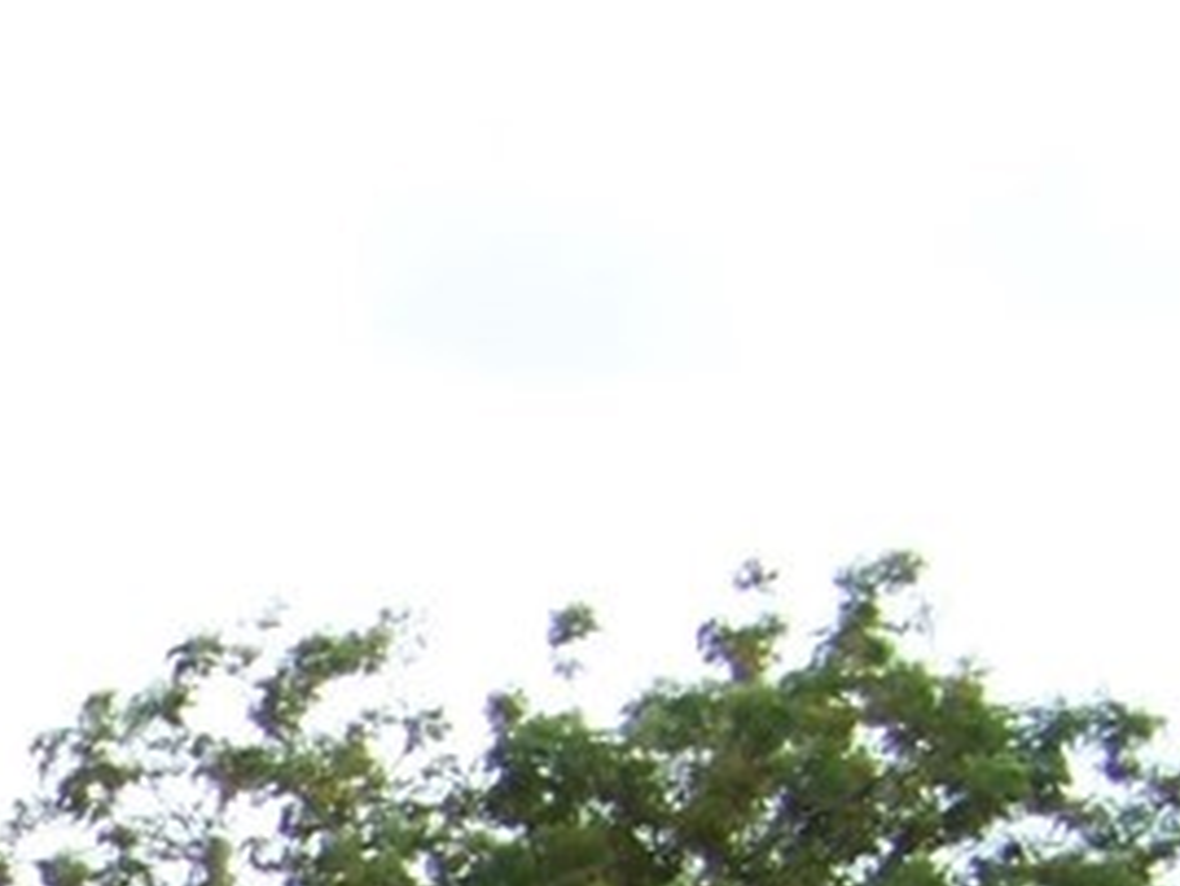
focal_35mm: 214
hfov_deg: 8.6
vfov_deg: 6.7
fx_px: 7298
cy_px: 1741
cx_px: -1487
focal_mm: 5.85
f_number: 2.8
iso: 67
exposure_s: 1/500
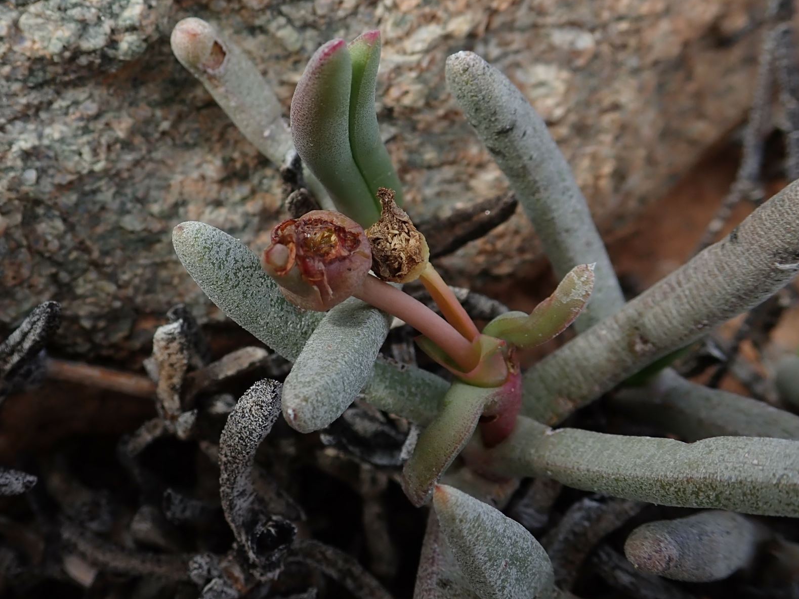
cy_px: 254
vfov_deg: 37.6
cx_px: 320
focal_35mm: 38
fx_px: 877
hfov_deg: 48.7
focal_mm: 5.5
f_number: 3.2
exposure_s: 1/400
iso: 100
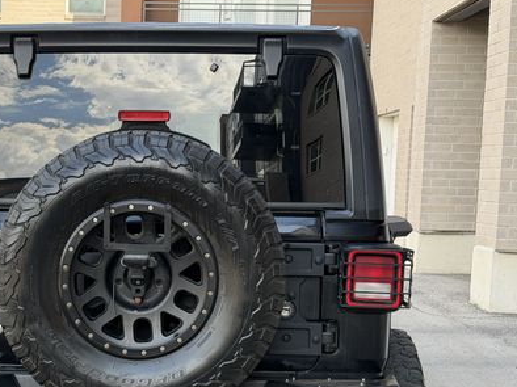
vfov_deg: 18.8
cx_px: 106
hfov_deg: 24.6
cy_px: 274
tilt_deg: -5.0
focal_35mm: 78
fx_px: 1164
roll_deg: -1.2
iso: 80
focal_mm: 6.76
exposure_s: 1/601
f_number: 1.78
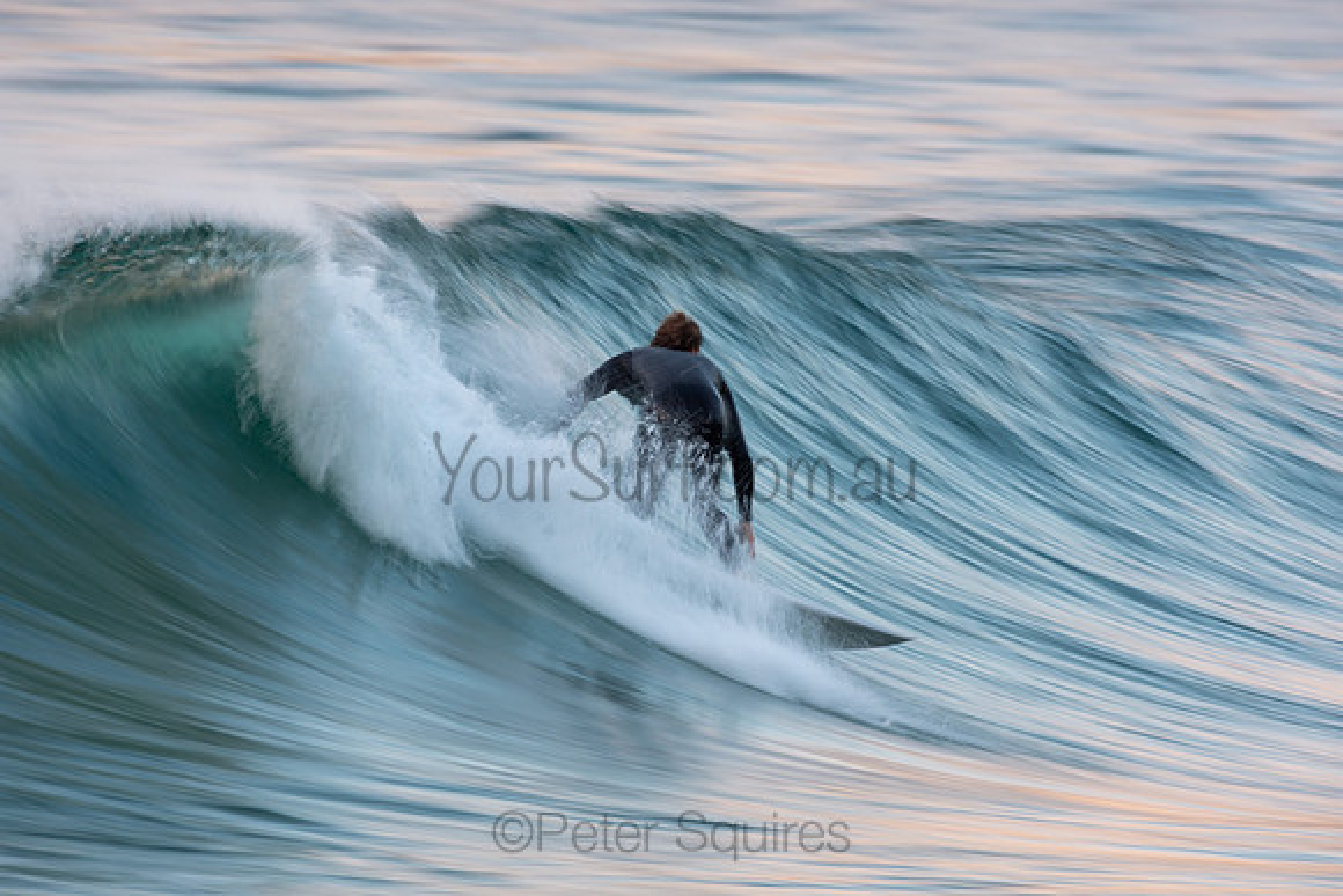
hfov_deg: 2.7
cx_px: 672
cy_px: 448
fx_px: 27984
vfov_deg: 1.8
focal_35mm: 750
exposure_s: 1/20
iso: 100
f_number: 8
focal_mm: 500
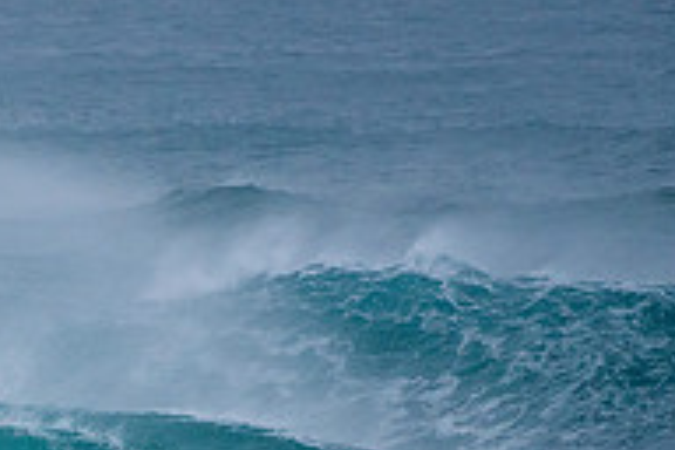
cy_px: 562
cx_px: -273
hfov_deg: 1.1
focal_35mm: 1856
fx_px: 34797
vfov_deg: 0.7
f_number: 5.6
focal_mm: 500
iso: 560
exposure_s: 1/1250
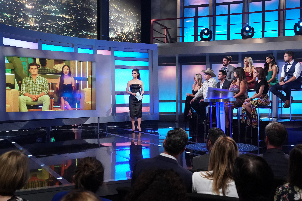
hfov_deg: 42.7
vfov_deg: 29.2
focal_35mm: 46
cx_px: 151
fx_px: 386
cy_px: 100
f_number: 6.3
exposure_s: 1/125
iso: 6400
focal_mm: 46
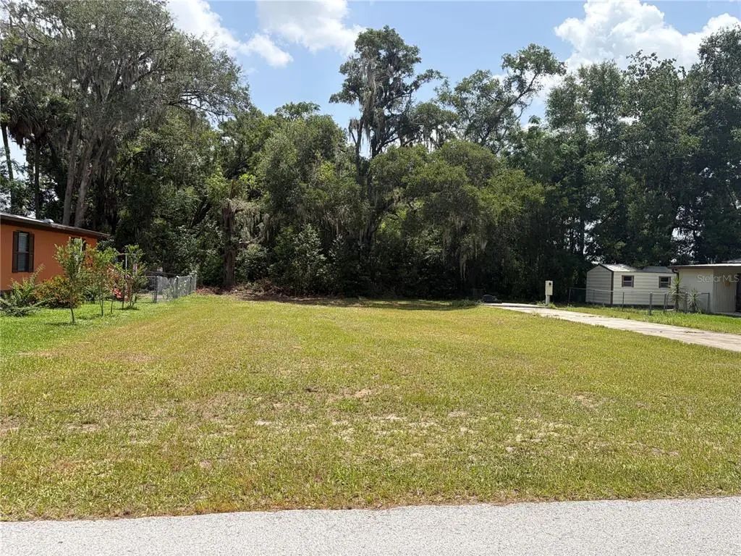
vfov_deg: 53.1
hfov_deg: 67.3
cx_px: 370
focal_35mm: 26
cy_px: 278
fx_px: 557
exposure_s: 1/2141
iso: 50
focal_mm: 5.96
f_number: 1.6
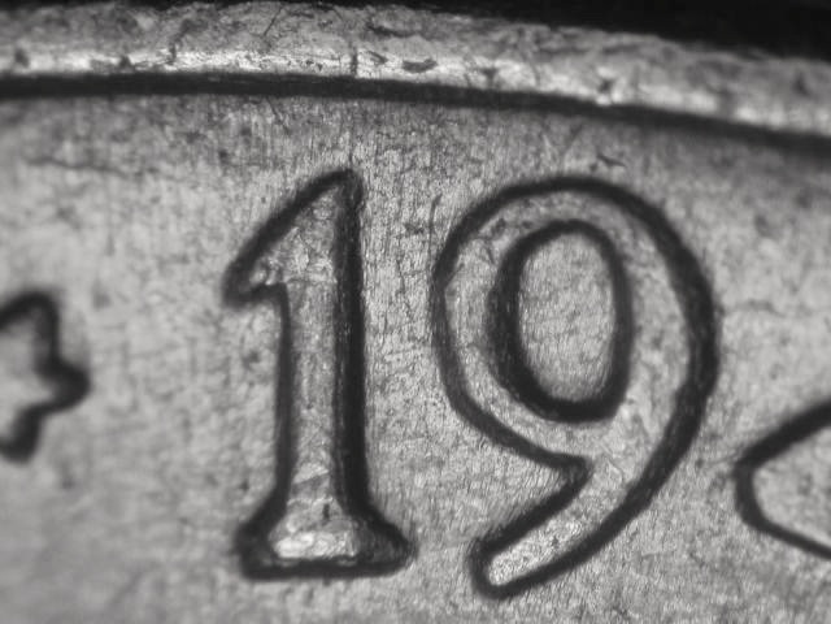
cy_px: 312
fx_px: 3361
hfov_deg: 14.1
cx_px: 416
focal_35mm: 140
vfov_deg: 10.6
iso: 100
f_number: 4.8
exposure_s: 1/11.8
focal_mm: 29.1
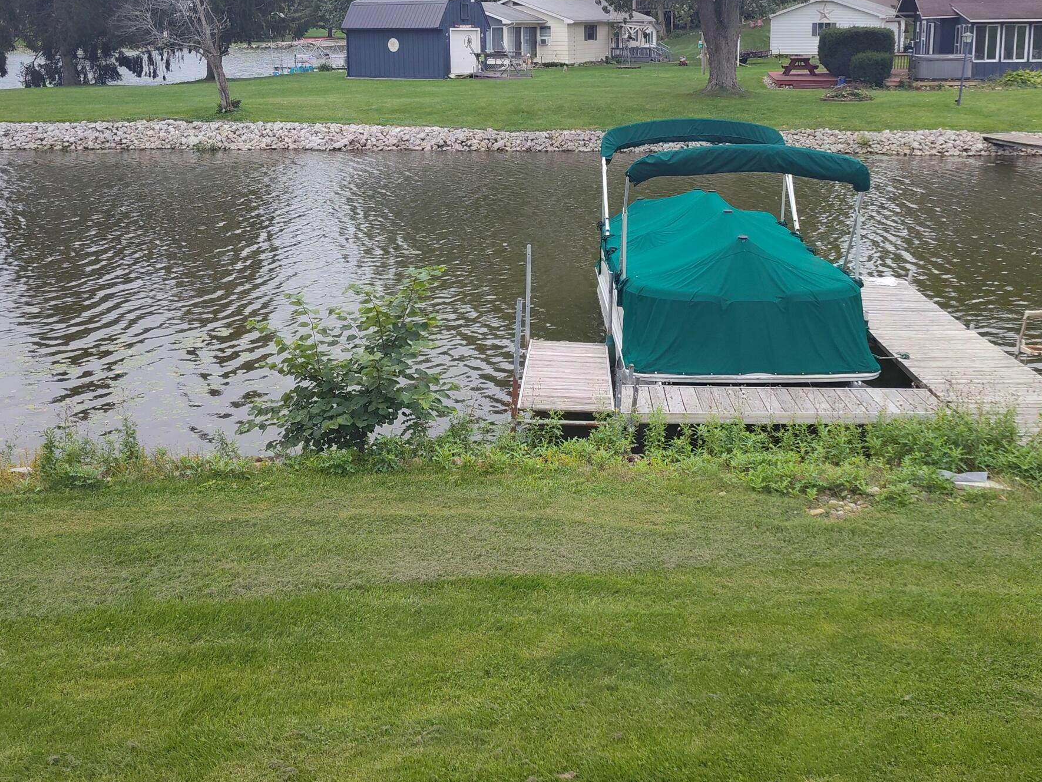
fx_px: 1174
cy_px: 240
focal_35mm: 39
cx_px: 544
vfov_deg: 36.3
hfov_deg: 47.8
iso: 100
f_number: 1.8
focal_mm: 5.56
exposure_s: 1/560
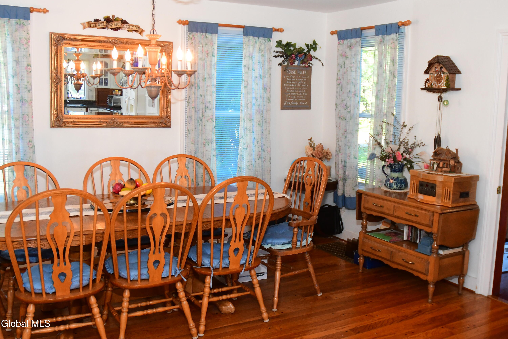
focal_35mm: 36
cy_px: 170
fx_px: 508
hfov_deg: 53.1
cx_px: 254
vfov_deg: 36.9
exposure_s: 1/160
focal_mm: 18
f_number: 4
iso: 2000
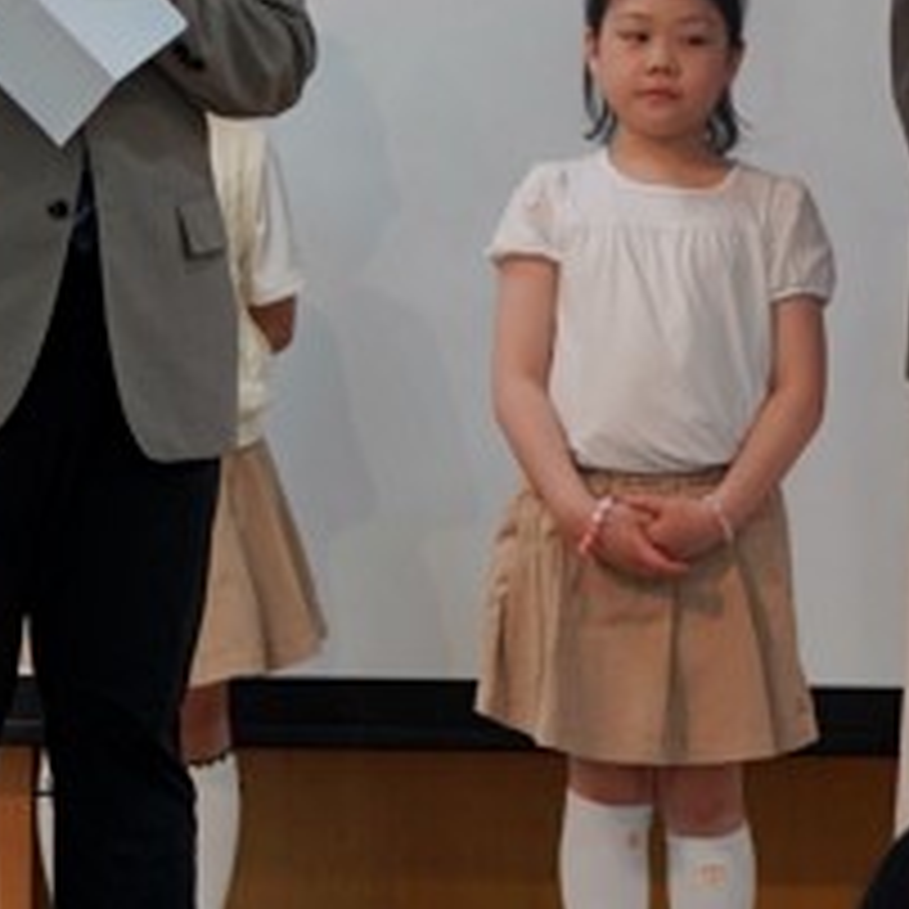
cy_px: -315
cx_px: -346
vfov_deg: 4.7
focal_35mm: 371
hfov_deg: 4.7
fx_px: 11022
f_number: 4
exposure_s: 1/160
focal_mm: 98
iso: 500
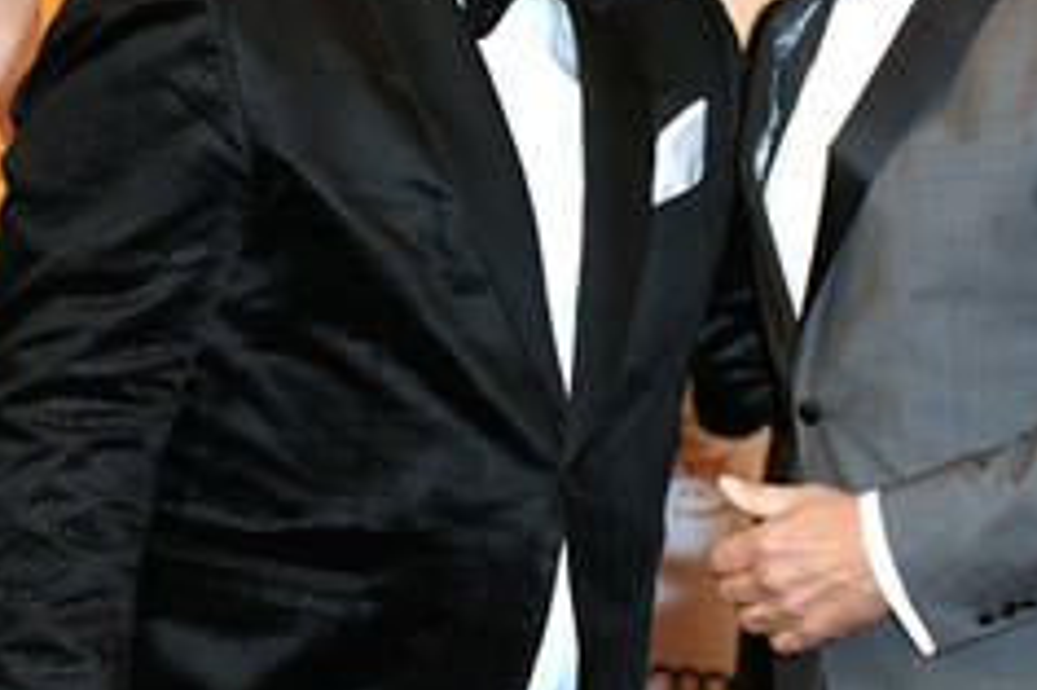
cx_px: 740
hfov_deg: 11.0
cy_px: 66
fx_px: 5383
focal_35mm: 187
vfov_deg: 7.3
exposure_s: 1/125
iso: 250
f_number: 6.3
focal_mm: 98
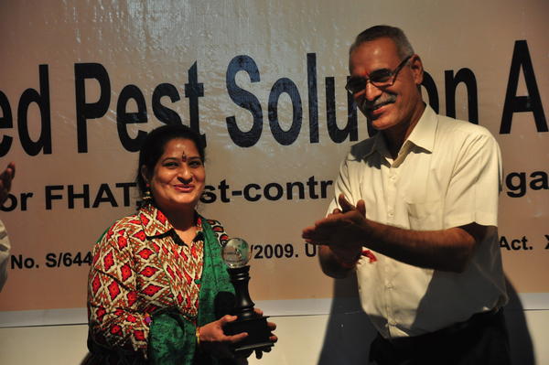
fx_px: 1828
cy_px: 182
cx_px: 274
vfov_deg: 11.4
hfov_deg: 17.1
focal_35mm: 120
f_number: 5
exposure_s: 1/125
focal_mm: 80
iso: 800
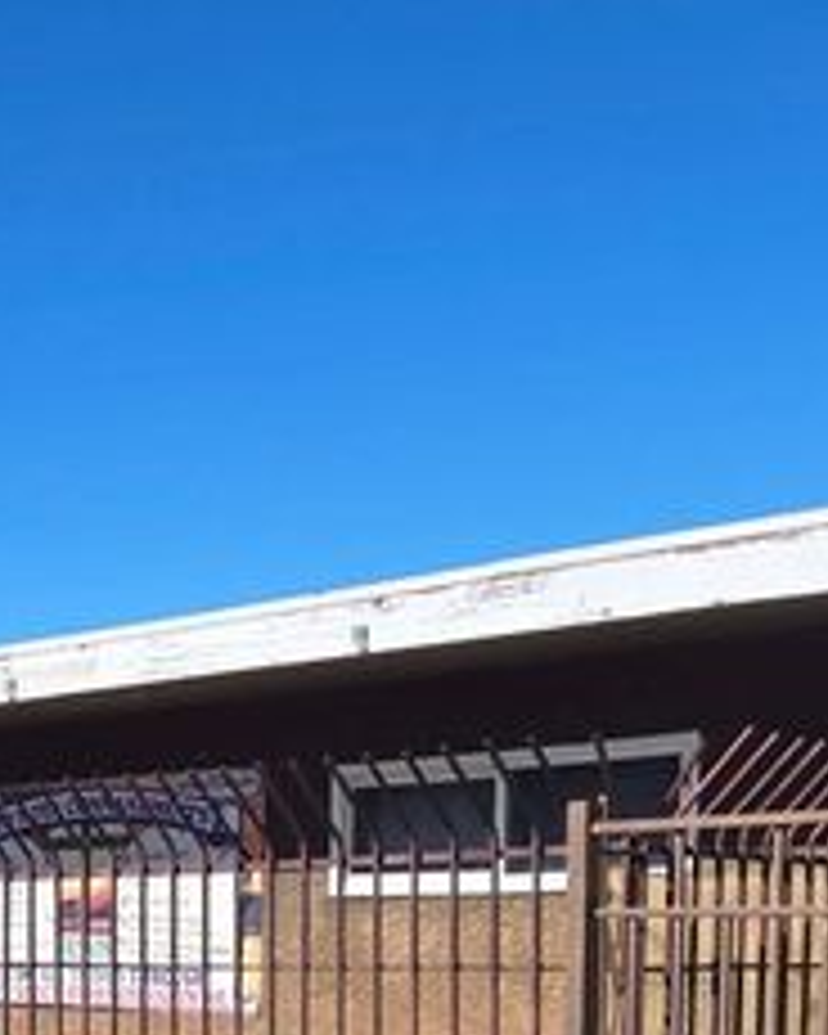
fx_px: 1991
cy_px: 1100
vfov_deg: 27.0
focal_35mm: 65
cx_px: -54
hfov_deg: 22.3
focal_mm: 5.4
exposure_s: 1/2289
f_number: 1.8
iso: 25
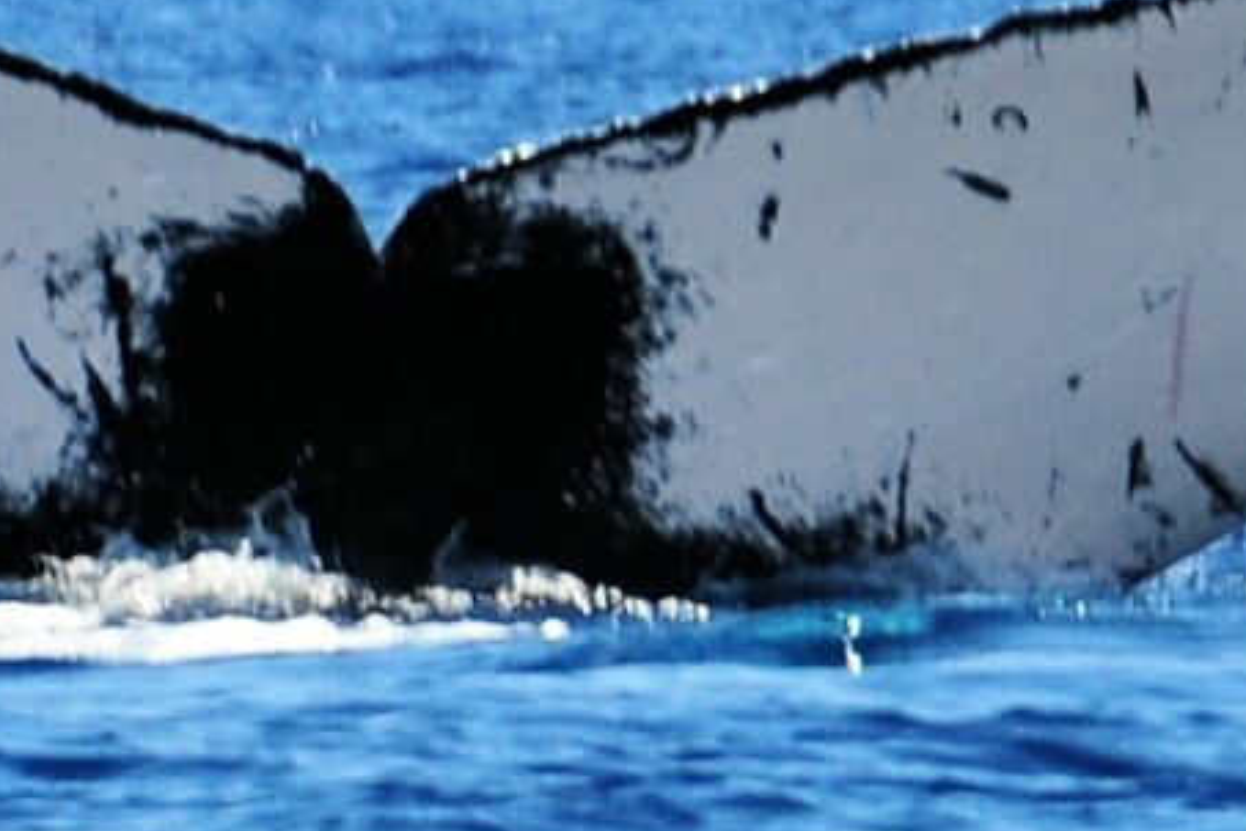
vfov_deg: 1.7
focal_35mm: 794
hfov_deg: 2.6
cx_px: 385
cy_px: 270
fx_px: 27479
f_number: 10
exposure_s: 1/400
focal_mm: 200
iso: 200
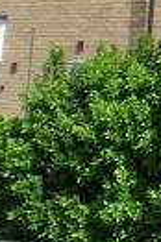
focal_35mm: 113
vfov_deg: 17.7
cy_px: 6
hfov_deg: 10.5
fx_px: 760
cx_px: 383
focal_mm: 11.8
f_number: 4.5
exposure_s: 1/640
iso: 100
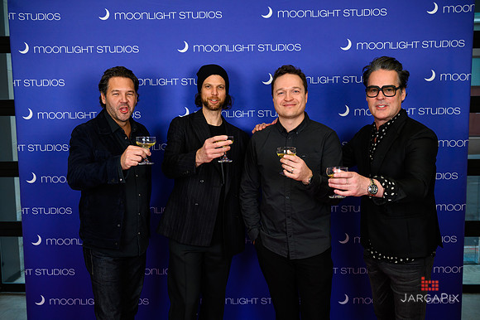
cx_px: 240
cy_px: 160
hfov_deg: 54.5
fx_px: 466
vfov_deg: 37.8
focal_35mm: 35
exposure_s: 1/320
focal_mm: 35
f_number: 5
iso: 1000
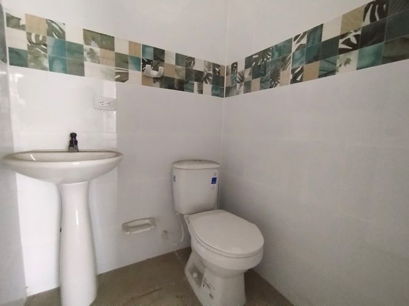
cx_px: 204
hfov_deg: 98.2
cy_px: 153
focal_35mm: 15
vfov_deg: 81.7
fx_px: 177
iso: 800
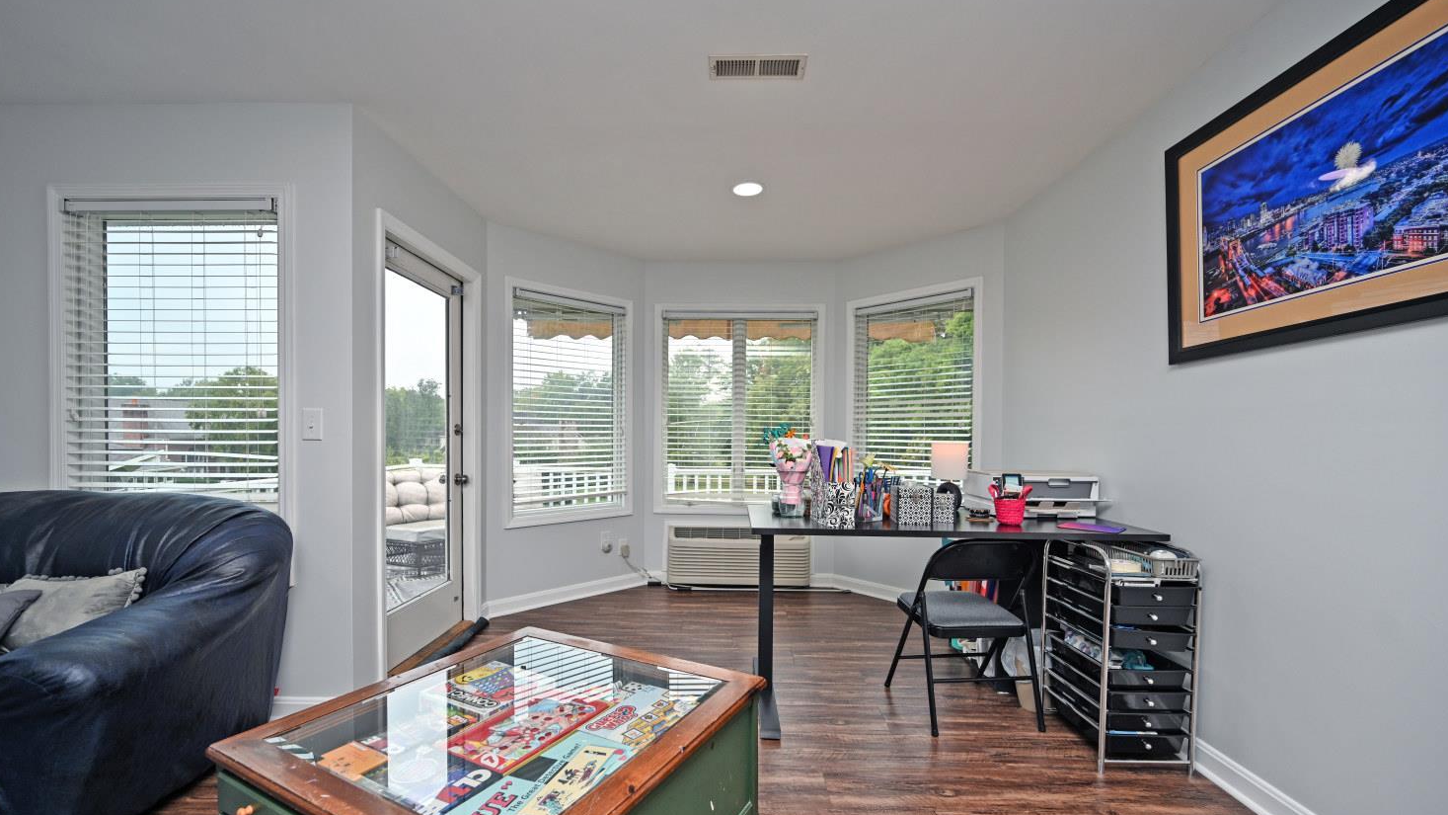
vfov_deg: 70.3
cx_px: 715
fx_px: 576
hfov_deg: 103.0
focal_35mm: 15
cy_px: 450
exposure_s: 1/80
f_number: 4.5
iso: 200
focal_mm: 14
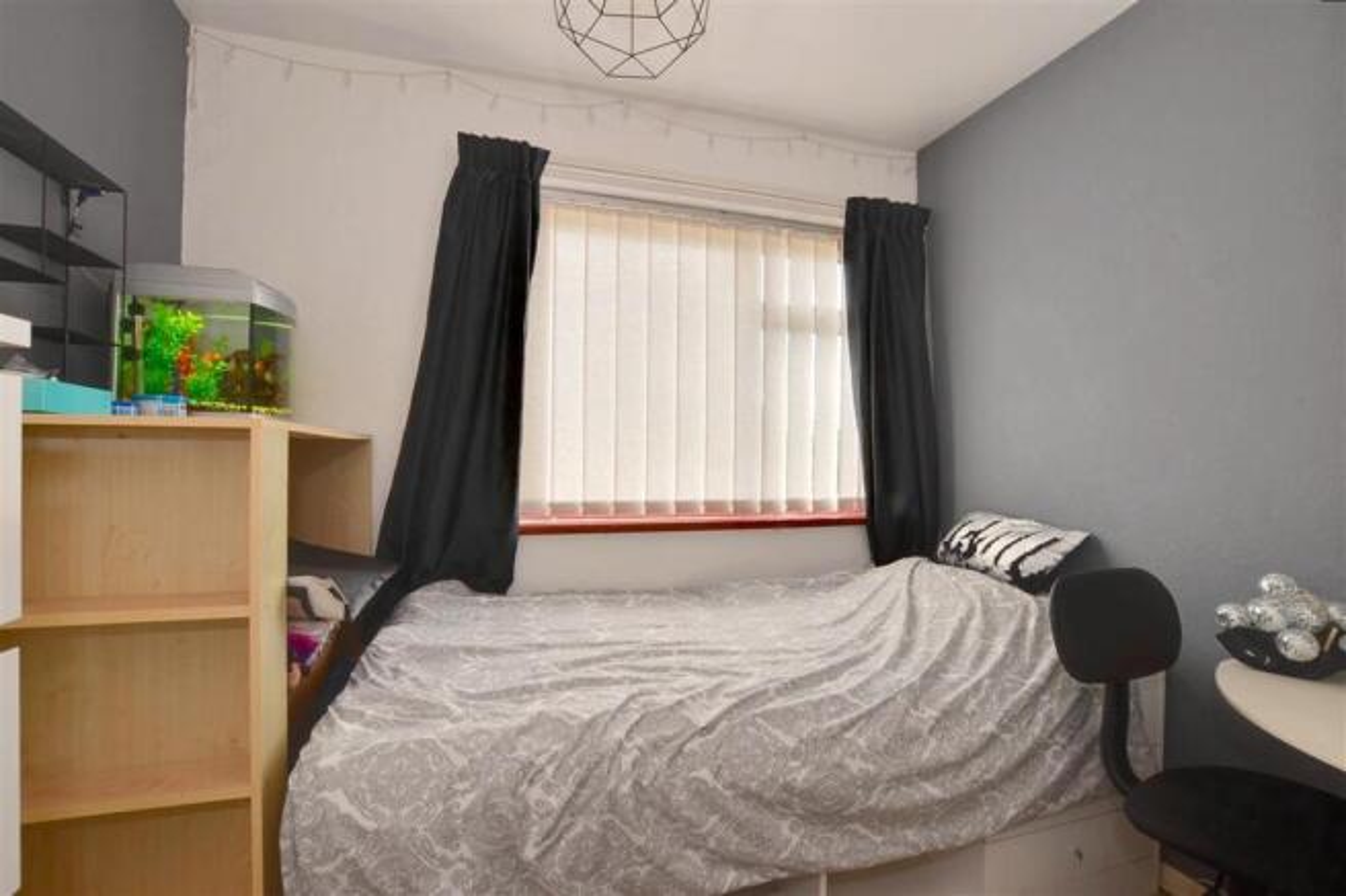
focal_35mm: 15
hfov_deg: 100.4
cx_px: 673
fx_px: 561
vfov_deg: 77.3
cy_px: 448
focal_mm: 10
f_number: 11
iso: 400
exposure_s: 1/6
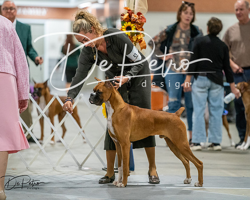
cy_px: 100
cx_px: 125
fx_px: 1666
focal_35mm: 225
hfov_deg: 8.6
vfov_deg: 6.9
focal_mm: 200
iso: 6400
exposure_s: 1/250
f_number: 3.5
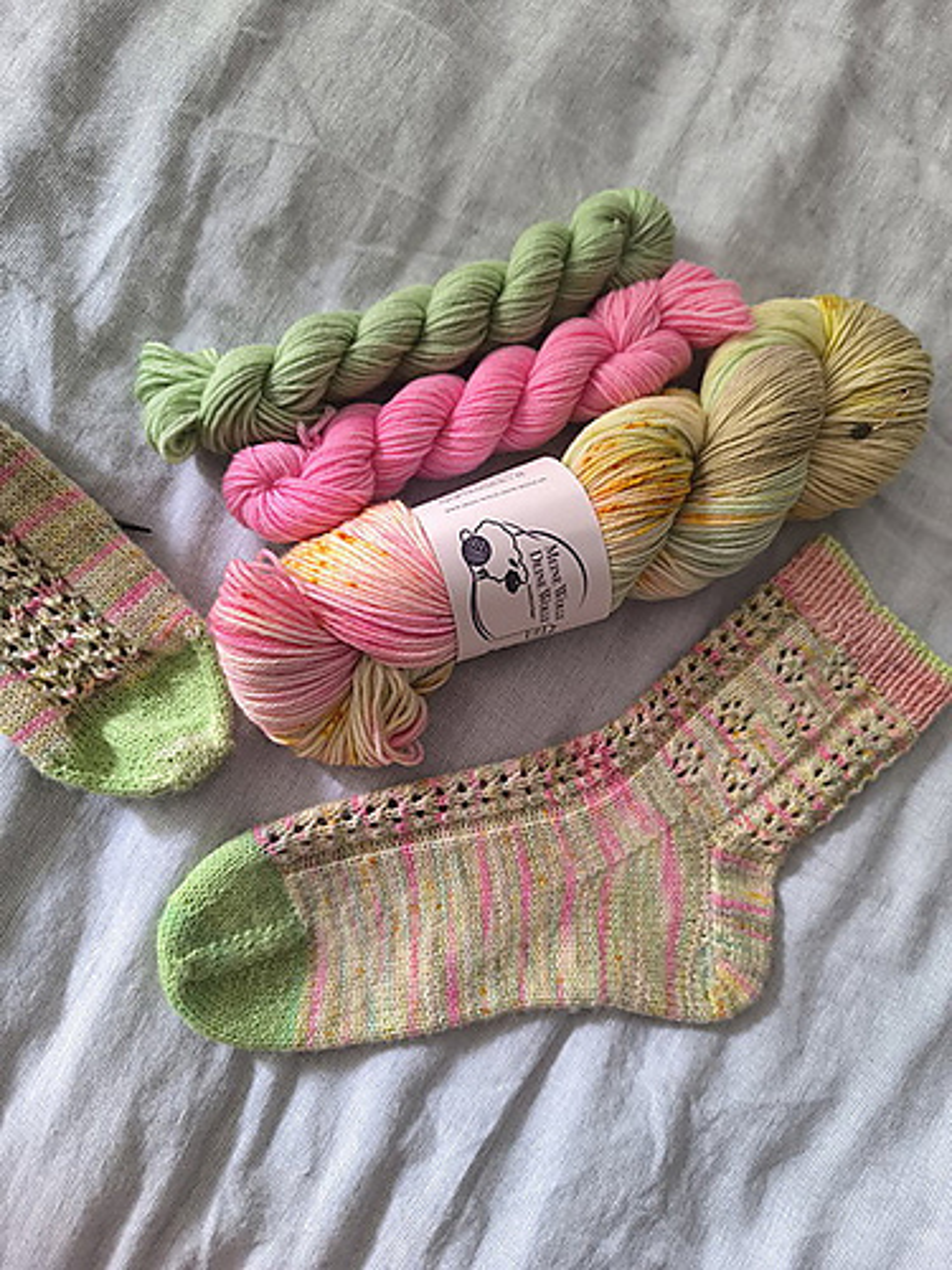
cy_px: 635
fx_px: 843
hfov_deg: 58.9
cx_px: 476
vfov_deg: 73.9
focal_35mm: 23
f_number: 1.65
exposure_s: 1/25
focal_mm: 6.14
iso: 3200
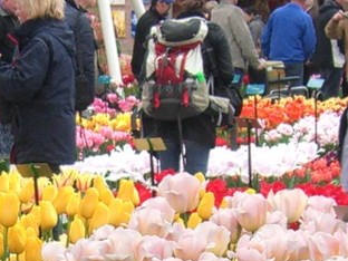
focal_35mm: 195
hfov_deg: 10.0
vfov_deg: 7.5
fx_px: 1960
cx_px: -27
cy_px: 419
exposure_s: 1/125
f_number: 2.8
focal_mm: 7.9
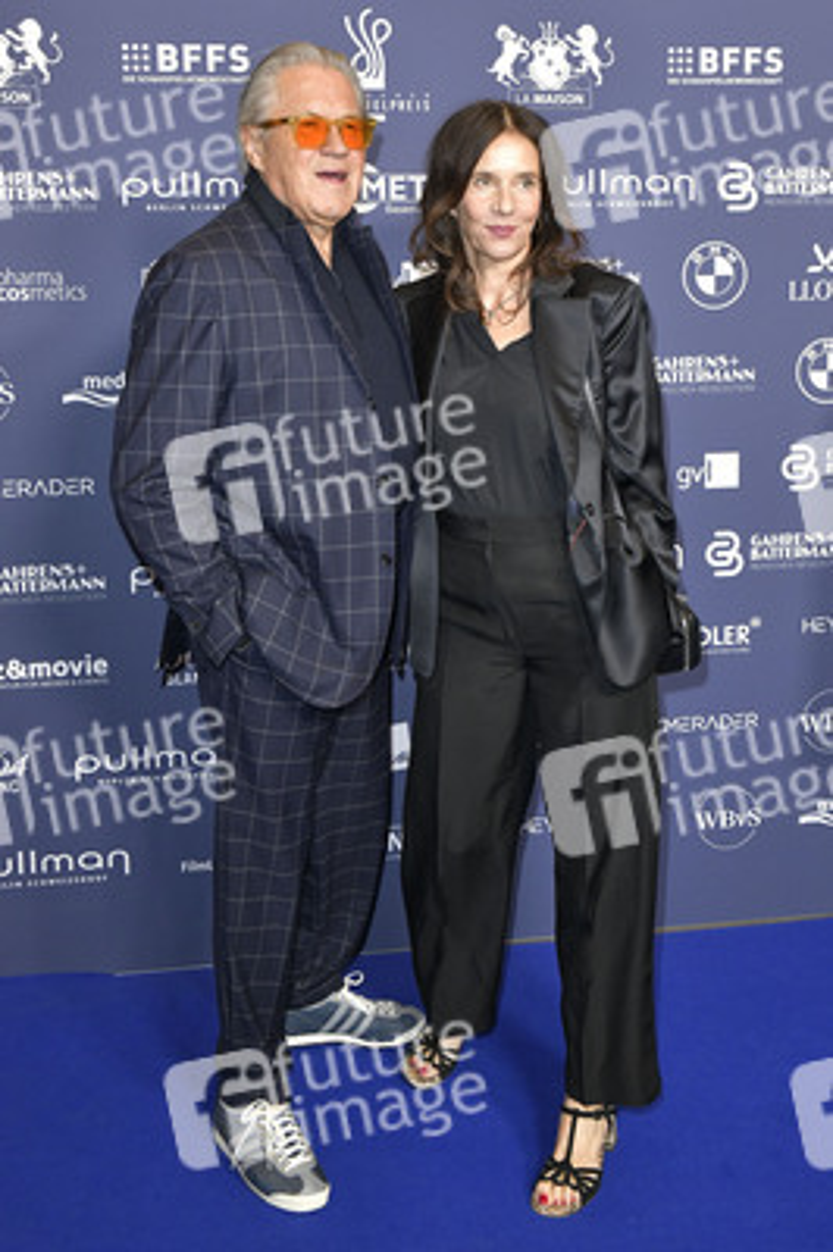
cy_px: 626
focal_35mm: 35
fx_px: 1217
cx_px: 416
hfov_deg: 37.8
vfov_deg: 54.5
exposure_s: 1/200
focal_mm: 35
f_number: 6.3
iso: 2000
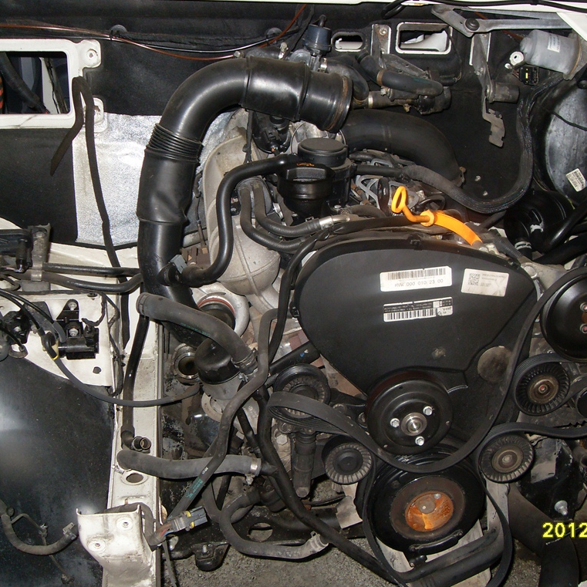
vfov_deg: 38.3
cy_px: 292
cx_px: 369
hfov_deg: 38.1
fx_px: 844
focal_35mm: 44
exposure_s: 1/45
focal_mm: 6.3
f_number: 2.8
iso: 100
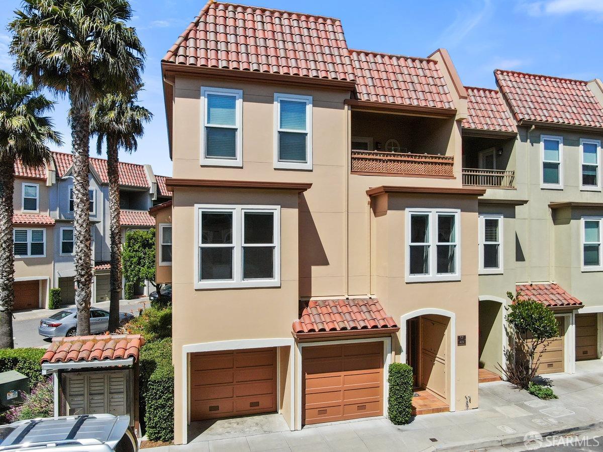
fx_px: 418
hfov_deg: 71.6
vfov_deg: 56.8
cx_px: 302
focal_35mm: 24
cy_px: 226
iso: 110
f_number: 2.8
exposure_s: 1/500
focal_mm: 4.39
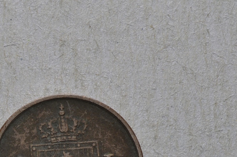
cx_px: -3
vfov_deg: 6.6
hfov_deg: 10.0
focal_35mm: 205
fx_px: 1349
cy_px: 190
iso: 400
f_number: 14
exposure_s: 1/250
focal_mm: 55
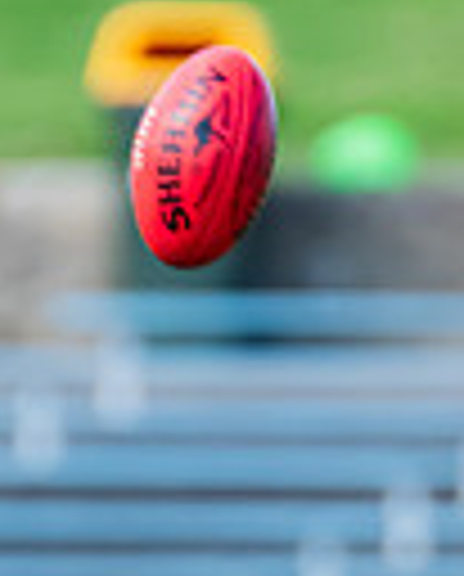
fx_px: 41411
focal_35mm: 2421
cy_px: 706
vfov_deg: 0.8
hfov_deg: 0.6
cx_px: 511
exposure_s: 1/1600
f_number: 4.5
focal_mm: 420
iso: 800
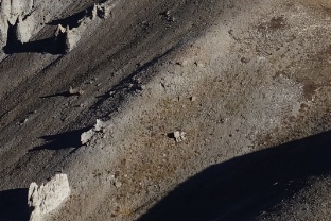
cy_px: -214
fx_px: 1554
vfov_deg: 7.8
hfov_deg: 12.1
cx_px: 53
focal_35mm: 169
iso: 125
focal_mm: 12.2
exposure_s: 1/640
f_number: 5.6
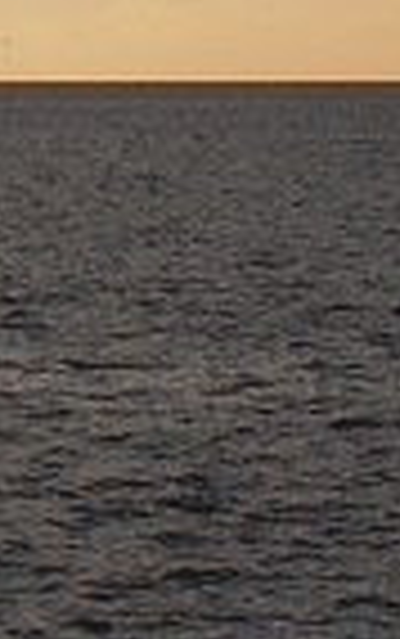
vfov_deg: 5.1
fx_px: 7172
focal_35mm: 412
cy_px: -274
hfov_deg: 3.1
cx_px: -984
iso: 80
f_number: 12
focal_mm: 12.29
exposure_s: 1/640
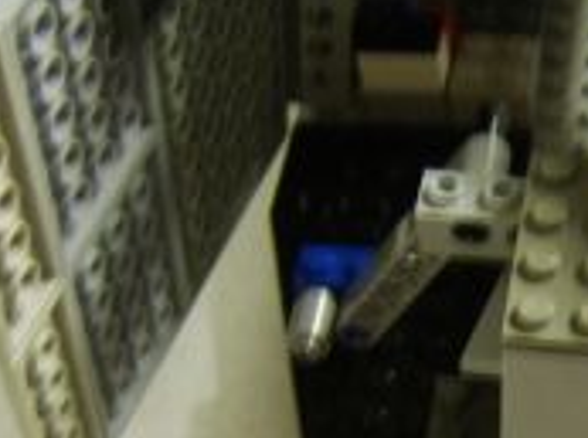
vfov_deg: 20.7
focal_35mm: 69
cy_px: 414
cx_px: 581
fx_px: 1170
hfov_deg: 26.8
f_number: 2.7
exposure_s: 1/2
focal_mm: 8.13
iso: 71
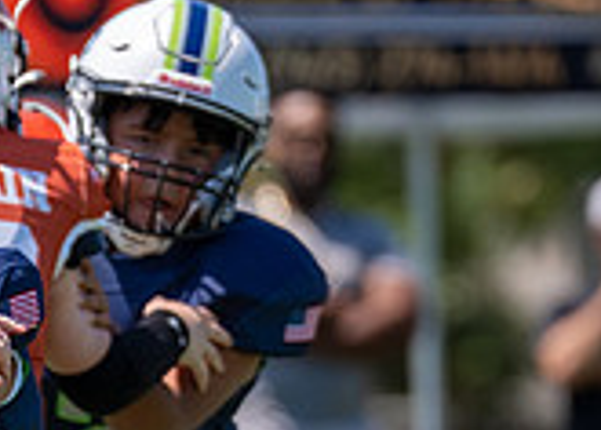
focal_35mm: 1304
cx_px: 1
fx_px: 22267
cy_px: 586
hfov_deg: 1.5
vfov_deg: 1.1
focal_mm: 200
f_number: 2.8
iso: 100
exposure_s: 1/2000
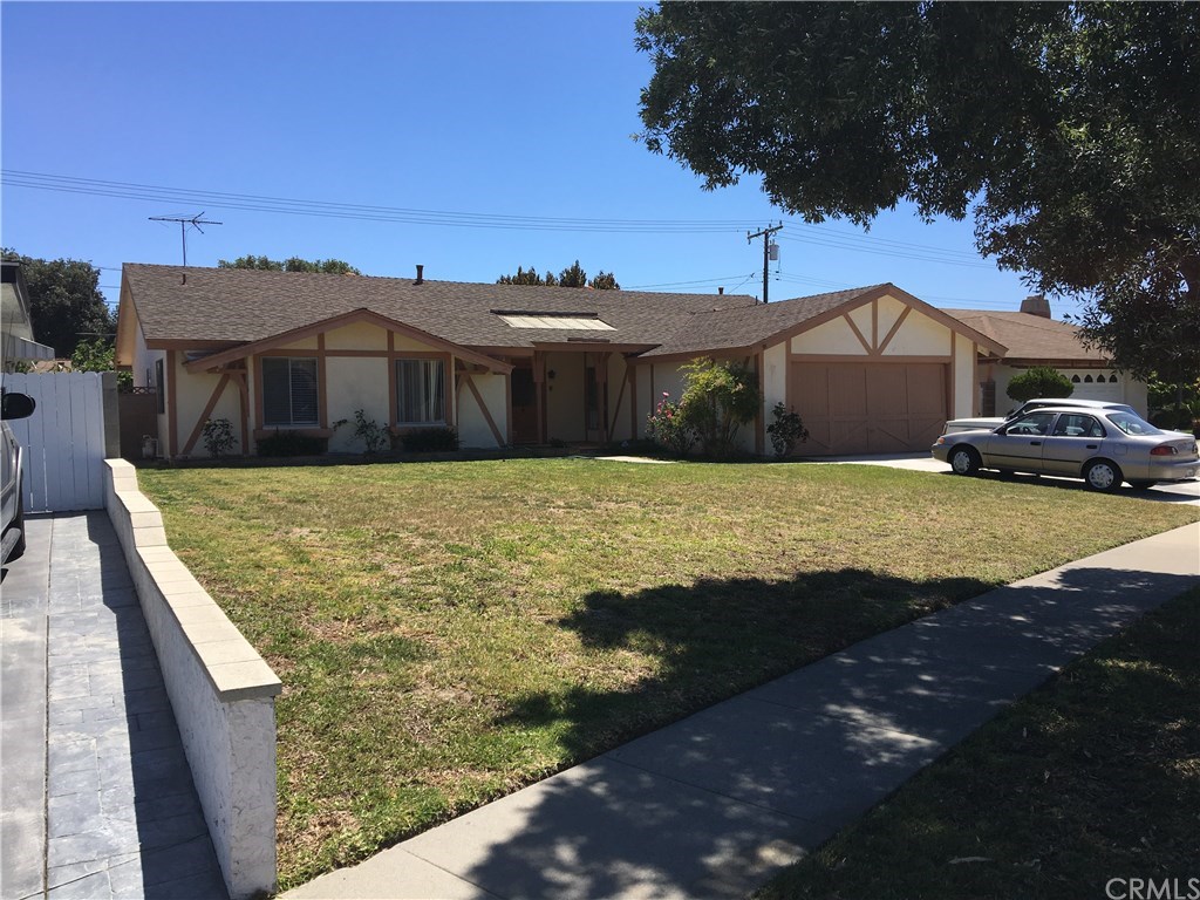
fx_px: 1005
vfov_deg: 48.2
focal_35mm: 29
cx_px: 600
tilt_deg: -2.6
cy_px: 450
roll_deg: -0.4
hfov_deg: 61.7
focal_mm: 4.15
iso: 25
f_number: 2.2
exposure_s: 1/1789
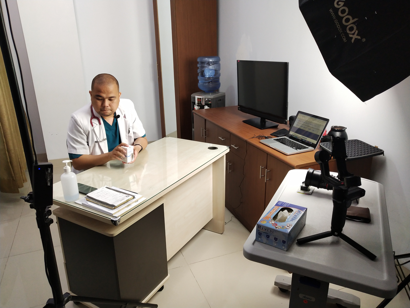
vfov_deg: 46.8
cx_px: 205
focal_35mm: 30
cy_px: 154
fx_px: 355
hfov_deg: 60.0
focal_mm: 3.95
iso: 224
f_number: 1.8
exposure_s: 1/50
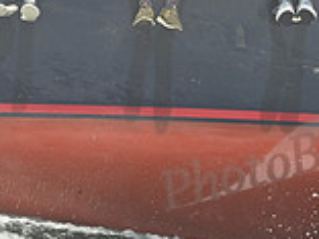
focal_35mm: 251
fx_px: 2313
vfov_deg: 5.9
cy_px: -128
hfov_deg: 7.9
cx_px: 57
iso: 320
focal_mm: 70
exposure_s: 1/1250
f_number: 8
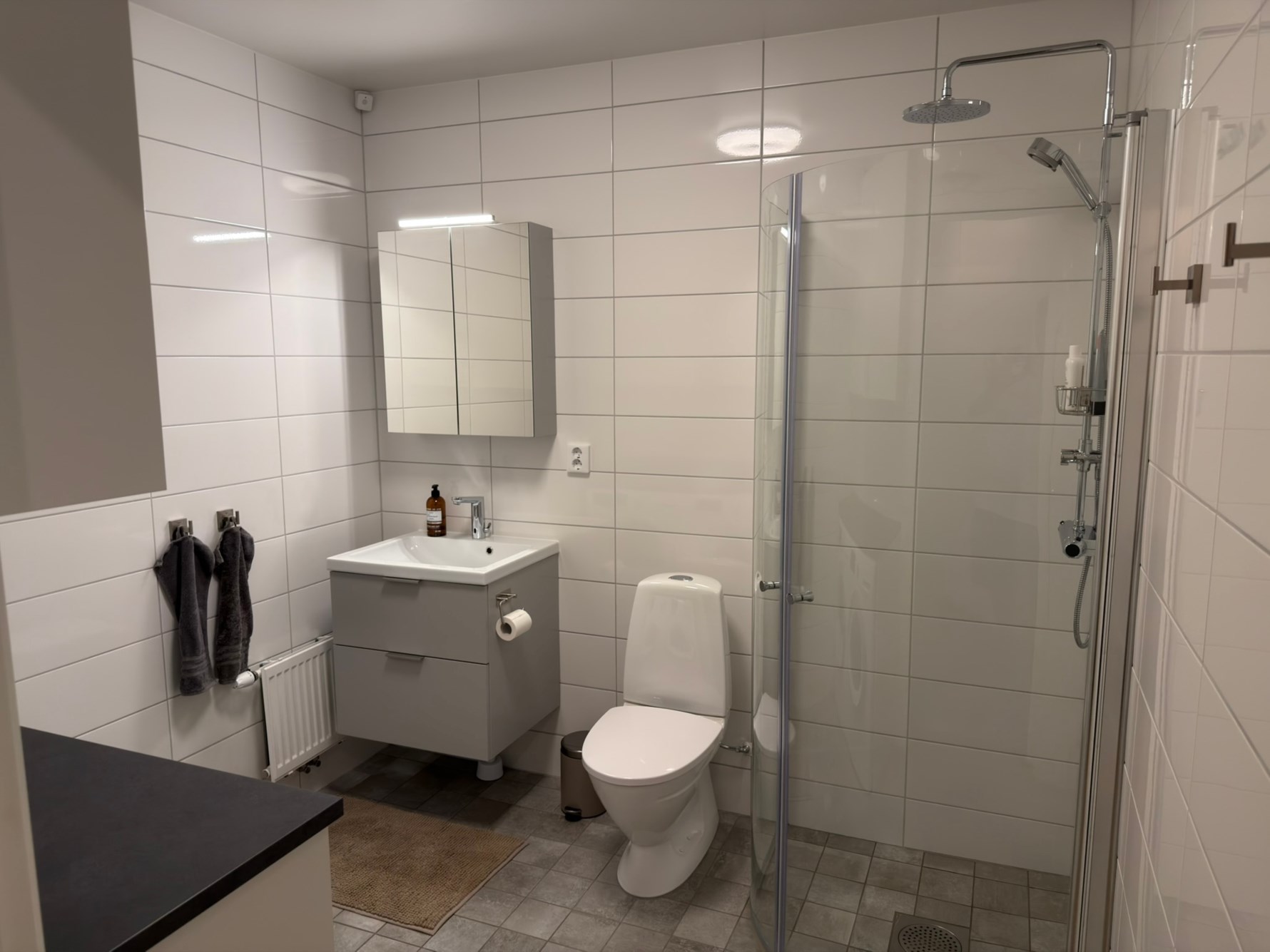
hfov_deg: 71.6
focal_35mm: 24
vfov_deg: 56.8
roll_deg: +0.3
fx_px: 881
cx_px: 635
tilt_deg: -8.6
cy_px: 476
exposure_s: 1/59
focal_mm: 6.76
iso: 160
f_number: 1.78
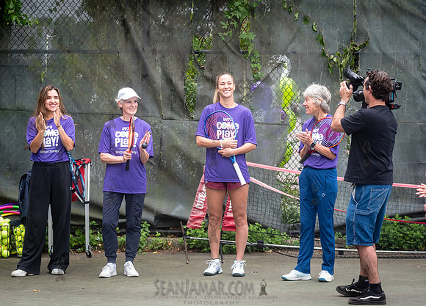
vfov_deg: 12.3
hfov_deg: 17.0
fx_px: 1423
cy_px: 143
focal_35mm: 117
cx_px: 224
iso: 1250
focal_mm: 105
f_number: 5
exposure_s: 1/640
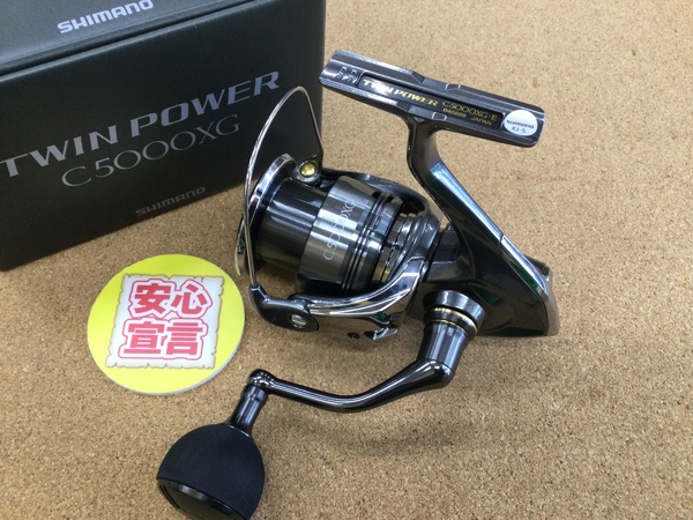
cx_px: 346
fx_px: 621
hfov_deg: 58.4
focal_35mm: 31
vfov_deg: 45.4
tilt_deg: -60.6
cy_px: 260
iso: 40
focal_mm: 3.3
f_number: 2.4
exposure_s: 1/30
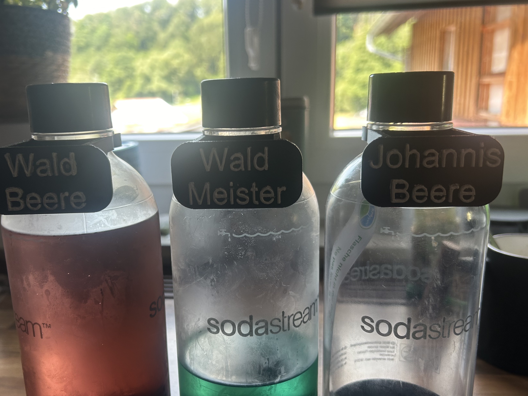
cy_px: 216
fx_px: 488
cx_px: 236
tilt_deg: -13.2
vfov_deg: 44.1
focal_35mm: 32
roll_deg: +1.4
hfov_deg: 56.7
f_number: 1.5
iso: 64
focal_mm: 5.7
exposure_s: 1/121
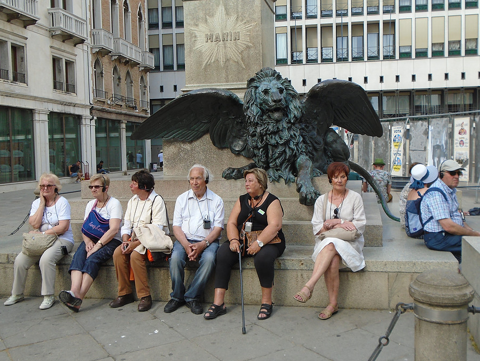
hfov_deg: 48.9
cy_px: 181
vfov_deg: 37.7
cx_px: 251
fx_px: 527
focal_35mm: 38
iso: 100
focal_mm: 6.4
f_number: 3.8
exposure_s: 1/250
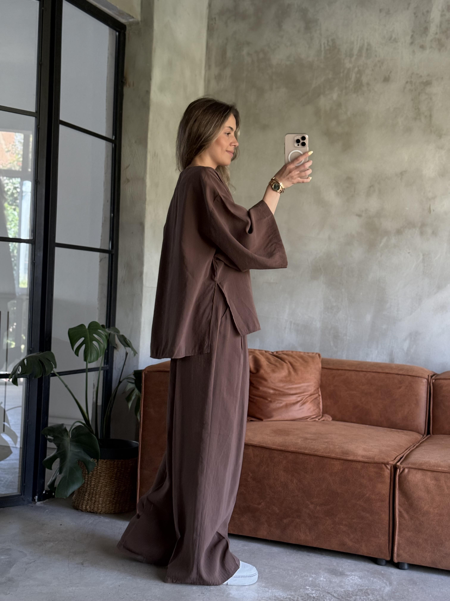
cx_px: 225
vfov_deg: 39.7
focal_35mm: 48
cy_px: 300
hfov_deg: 30.3
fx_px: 832
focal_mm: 6.76
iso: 200
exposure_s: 1/60
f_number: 1.78
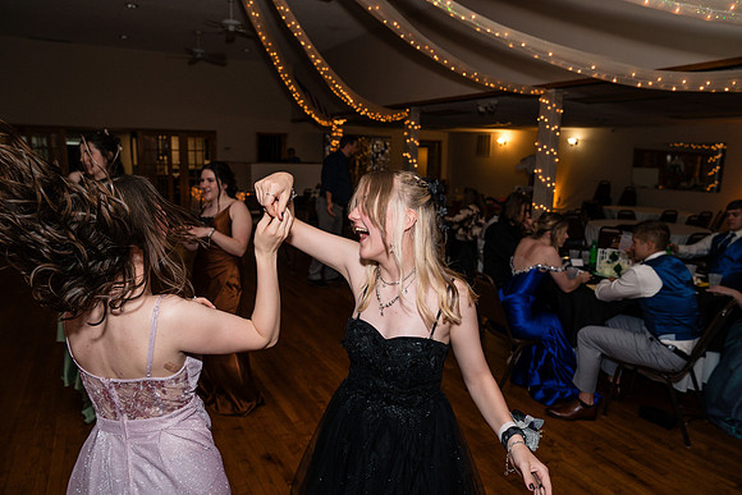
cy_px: 248
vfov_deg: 53.2
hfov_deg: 73.7
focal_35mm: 24
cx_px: 371
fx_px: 495
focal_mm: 24
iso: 400
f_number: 4
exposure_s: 1/250
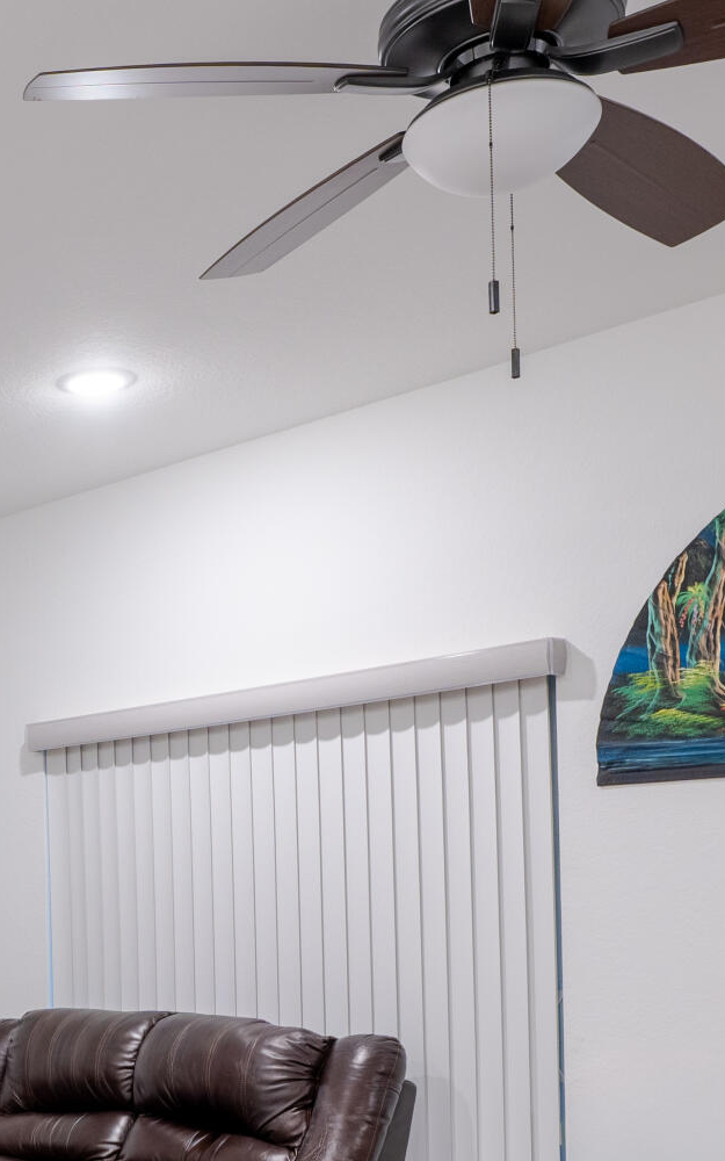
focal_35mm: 52
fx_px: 1644
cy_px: 929
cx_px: -175
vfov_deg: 37.5
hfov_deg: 22.6
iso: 125
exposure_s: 1/10
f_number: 7.1
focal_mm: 17
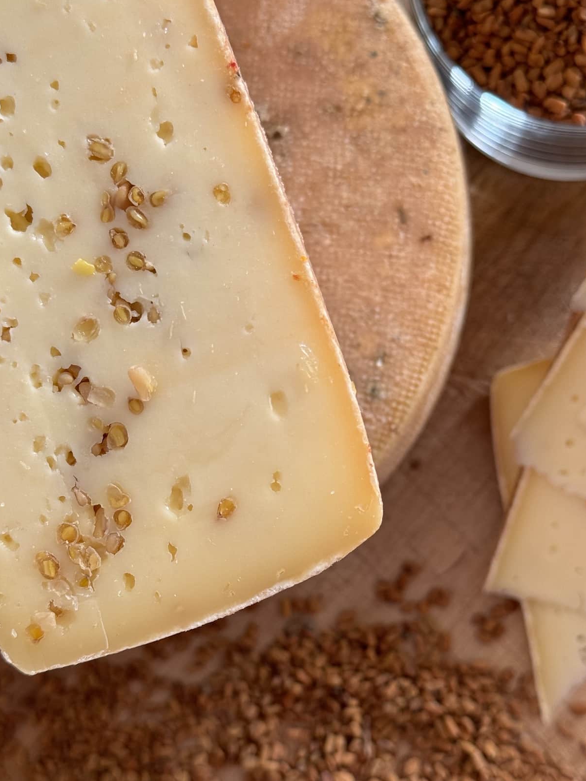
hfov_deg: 24.4
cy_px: 406
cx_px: 310
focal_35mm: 60
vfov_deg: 32.2
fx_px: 1354
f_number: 1.78
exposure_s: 1/121
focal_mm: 6.76
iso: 64
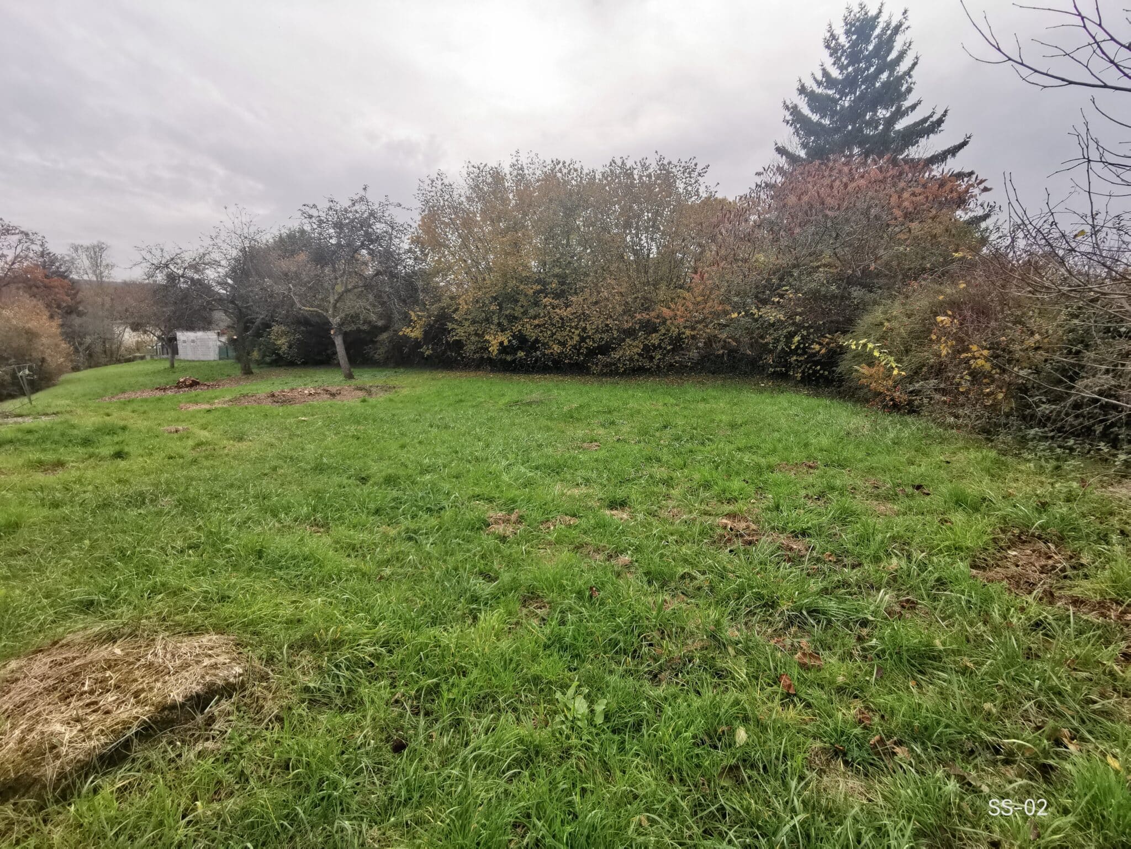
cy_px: 424
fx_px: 523
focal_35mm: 16
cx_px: 566
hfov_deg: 94.5
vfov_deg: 78.1
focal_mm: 2.35
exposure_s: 1/223
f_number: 2.2
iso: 50
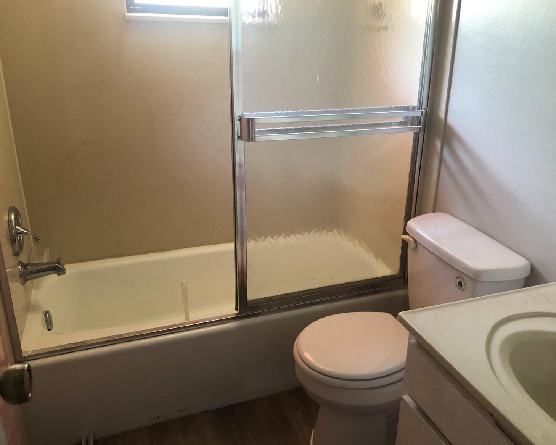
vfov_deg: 48.5
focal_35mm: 30
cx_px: 304
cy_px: 219
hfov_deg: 58.7
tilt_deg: -22.0
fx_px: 494
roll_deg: -0.4
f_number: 1.8
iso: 64
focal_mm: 3.99
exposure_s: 1/15
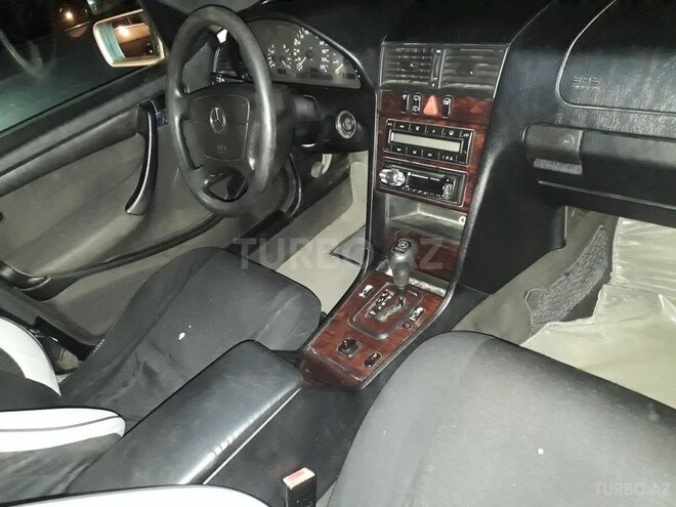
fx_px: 527
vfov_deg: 51.4
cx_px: 338
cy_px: 254
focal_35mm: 27
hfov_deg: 65.3
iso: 800
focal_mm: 3.6
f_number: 1.9
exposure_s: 1/17
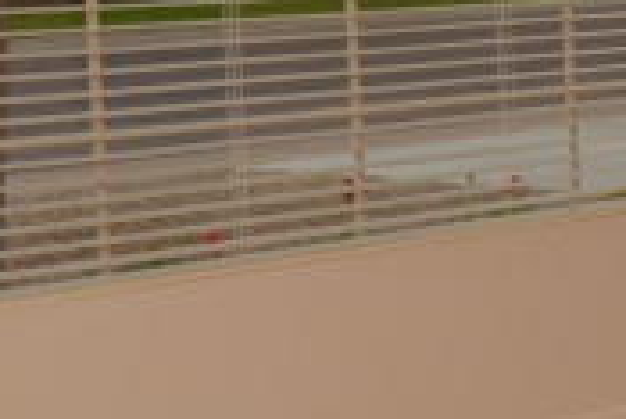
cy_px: 21
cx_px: 1125
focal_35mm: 119
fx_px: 2071
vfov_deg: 11.4
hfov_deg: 15.0
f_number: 5.6
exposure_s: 1/60
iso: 400
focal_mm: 12
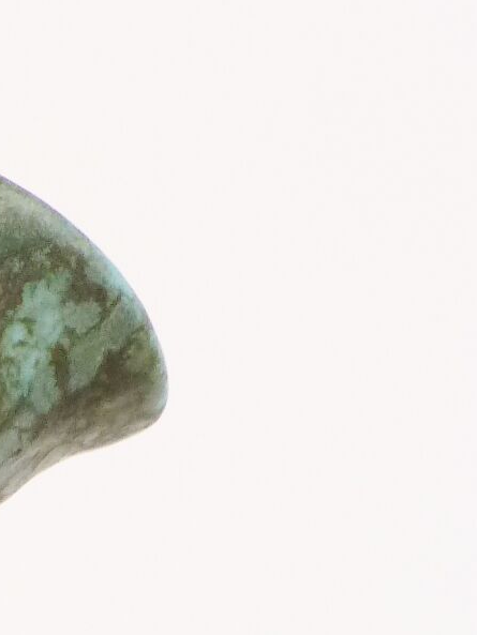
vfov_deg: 10.1
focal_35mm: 177
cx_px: -541
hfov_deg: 7.9
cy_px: 1367
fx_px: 3251
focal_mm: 7.4
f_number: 3.9
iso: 200
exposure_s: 1/60
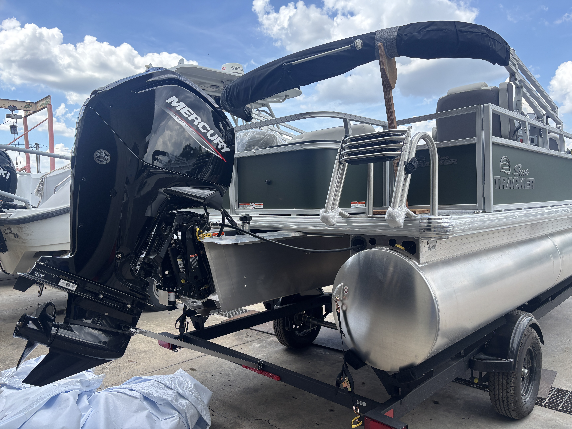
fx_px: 430
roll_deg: +2.0
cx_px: 286
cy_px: 214
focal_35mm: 26
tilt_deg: -1.5
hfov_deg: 67.3
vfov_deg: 53.1
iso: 50
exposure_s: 1/1103
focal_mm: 5.96
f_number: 1.6
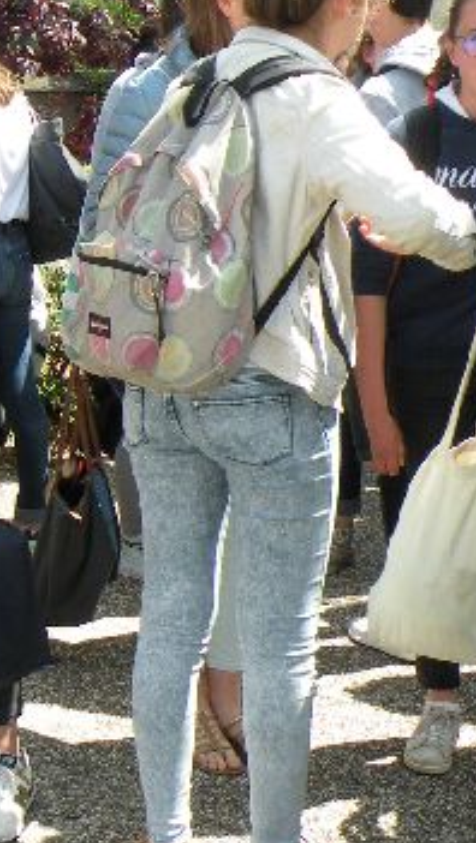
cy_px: 355
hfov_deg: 16.7
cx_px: -192
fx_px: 1500
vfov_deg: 31.4
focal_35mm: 67
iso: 100
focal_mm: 4.7
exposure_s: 1/250
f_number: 4
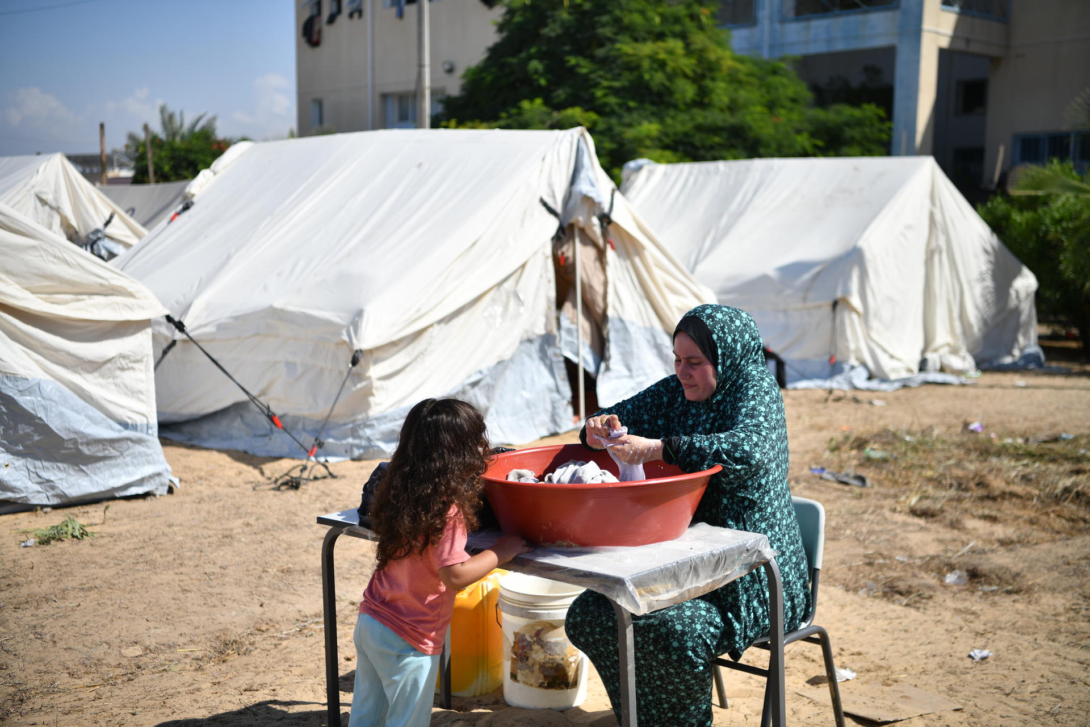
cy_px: 364
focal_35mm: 48
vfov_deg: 28.1
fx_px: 1453
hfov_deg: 41.1
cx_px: 545
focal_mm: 48
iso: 125
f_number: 2.8
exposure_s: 1/3200
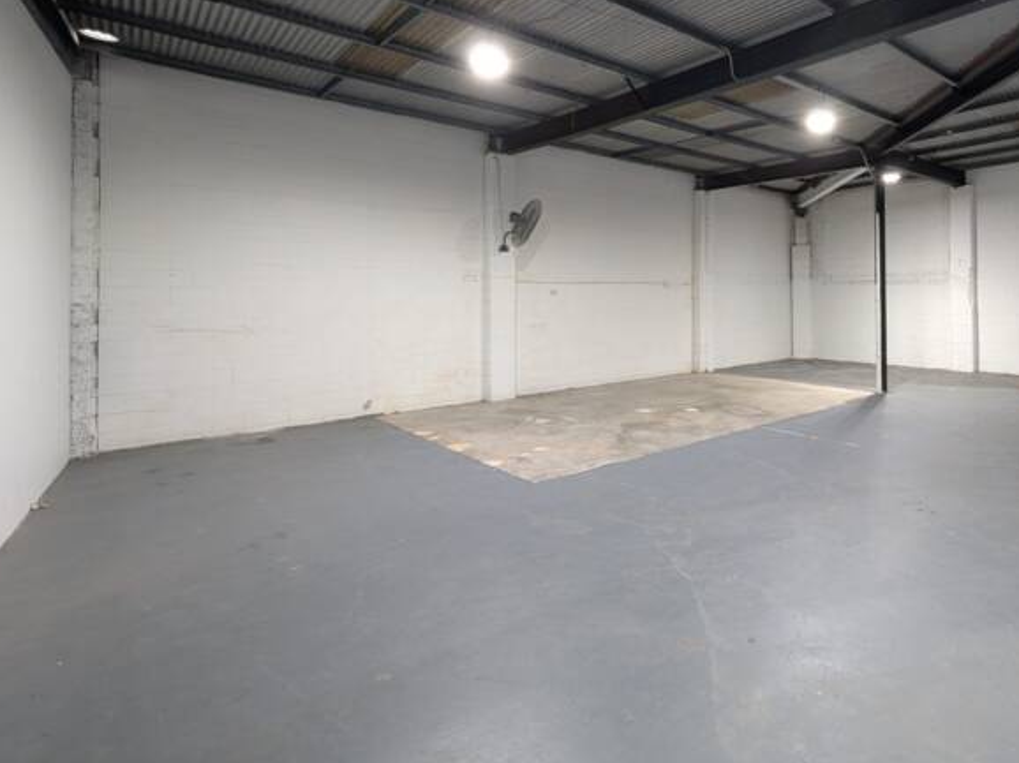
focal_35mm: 18
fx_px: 530
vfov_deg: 70.6
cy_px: 293
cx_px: 649
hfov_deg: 85.7
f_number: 2.2
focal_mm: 1.95
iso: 73
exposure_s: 1/23.8
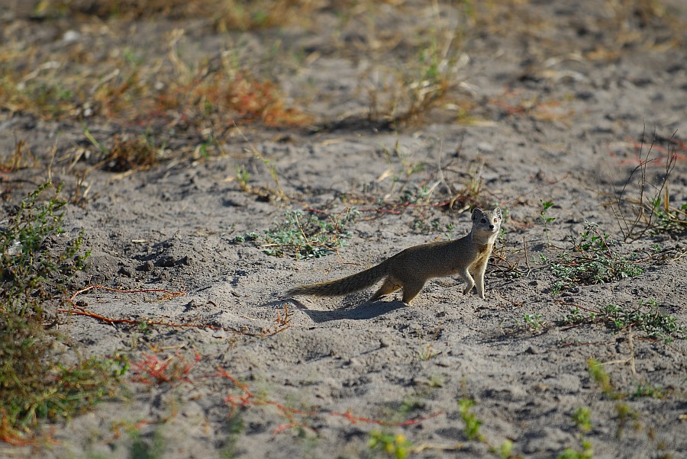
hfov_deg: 6.9
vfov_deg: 4.6
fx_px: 5730
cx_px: 344
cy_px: 230
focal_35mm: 300
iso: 100
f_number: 2.8
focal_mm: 200
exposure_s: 1/1000
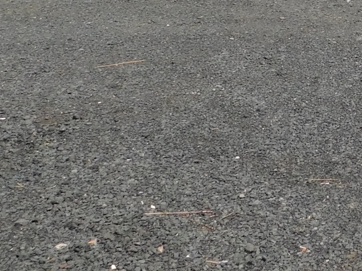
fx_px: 1150
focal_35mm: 110
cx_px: 589
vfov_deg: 12.6
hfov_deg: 16.0
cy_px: -171
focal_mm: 4.9
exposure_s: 1/1000
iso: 125
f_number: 3.2
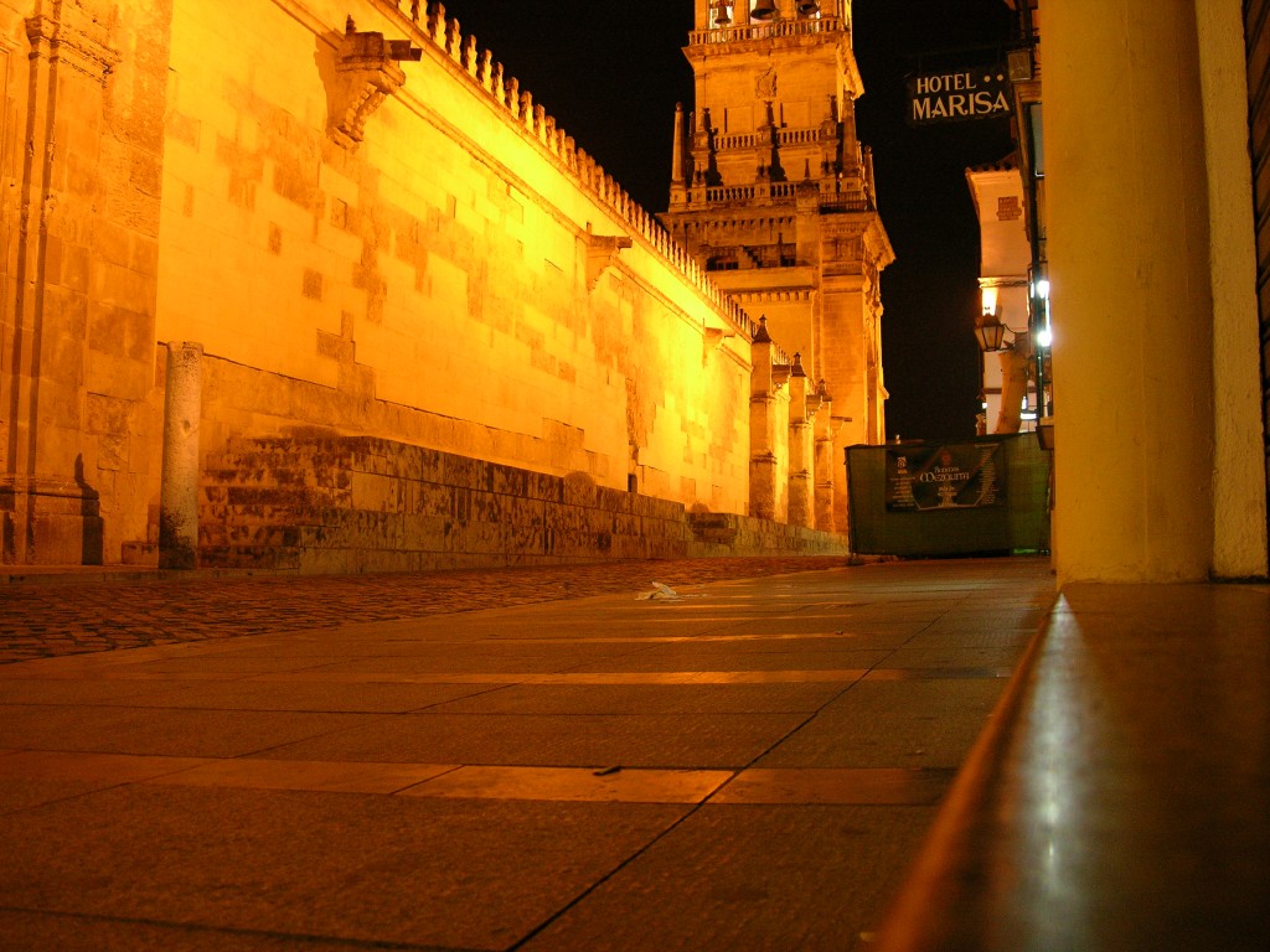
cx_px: 635
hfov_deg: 52.6
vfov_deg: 40.7
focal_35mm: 35
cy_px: 476
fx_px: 1284
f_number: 2.8
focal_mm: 8.9
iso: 200
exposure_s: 1/2.2
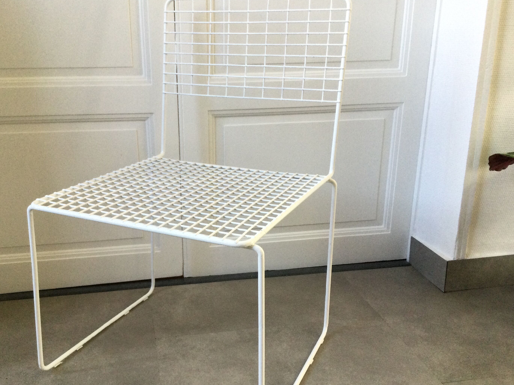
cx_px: 222
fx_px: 549
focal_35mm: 37
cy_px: 219
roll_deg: -0.8
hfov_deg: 50.0
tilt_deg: -19.6
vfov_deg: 38.6
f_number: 2.4
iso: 64
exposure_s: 1/33
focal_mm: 3.3
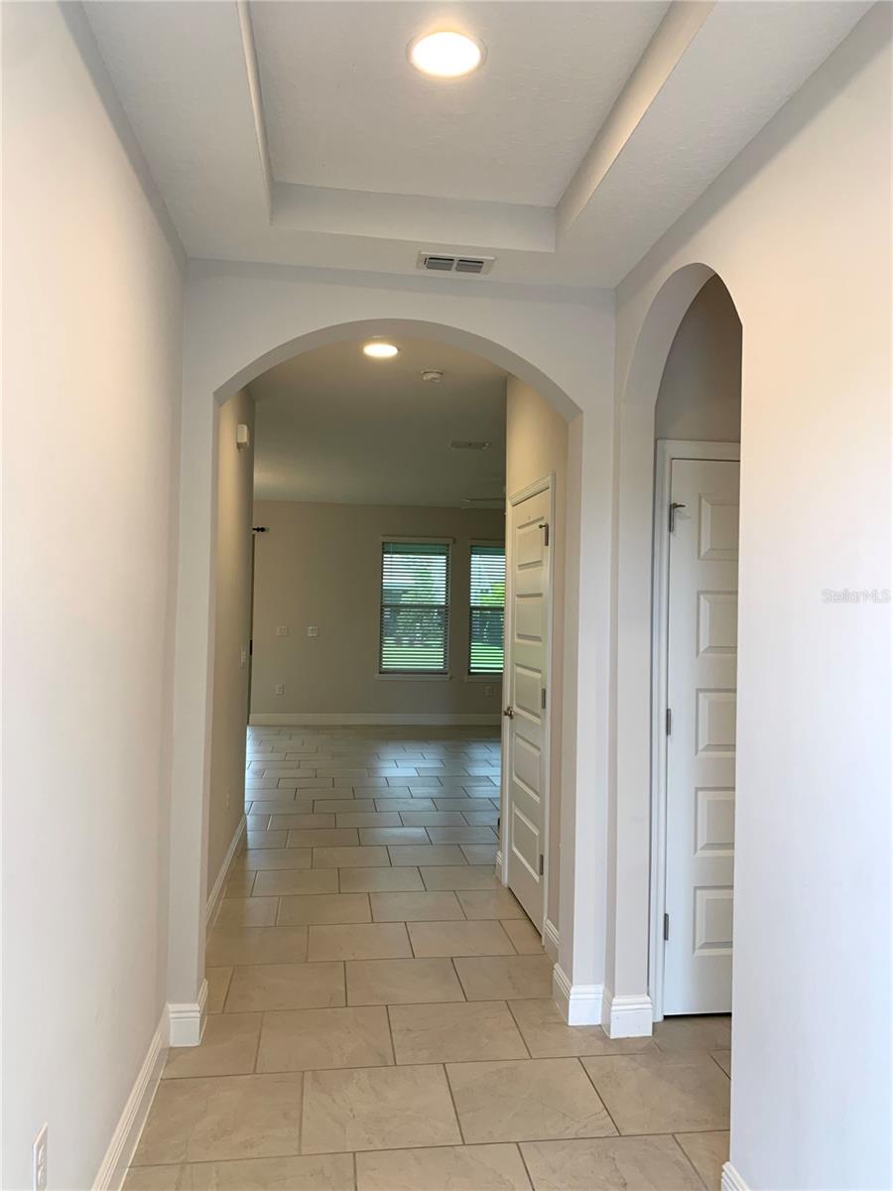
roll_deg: -2.0
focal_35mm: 26
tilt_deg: +1.8
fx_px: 894
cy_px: 596
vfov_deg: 67.3
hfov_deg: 53.1
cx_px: 446
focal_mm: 4.25
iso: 100
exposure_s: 1/60
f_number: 1.8
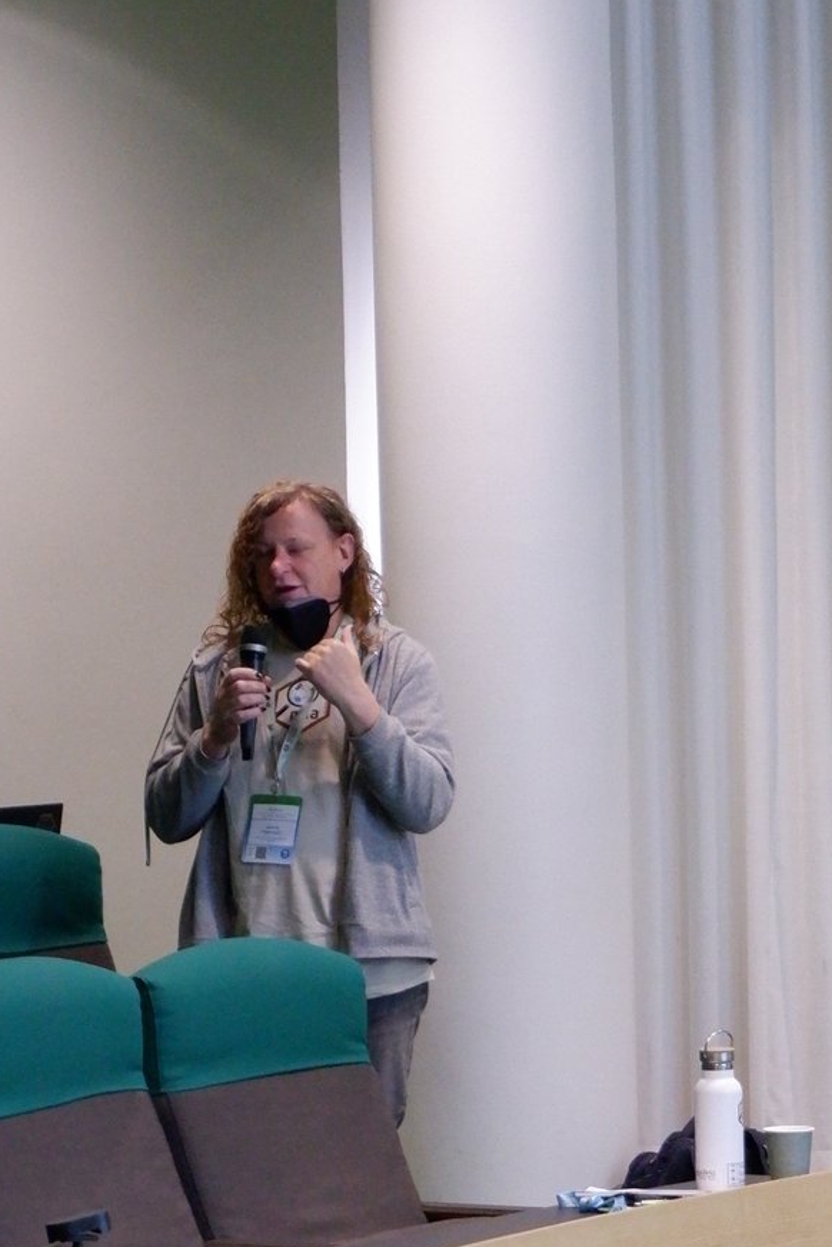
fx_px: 5403
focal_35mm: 156
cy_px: 761
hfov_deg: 8.8
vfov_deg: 13.2
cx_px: 112
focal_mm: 45
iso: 5000
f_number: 5.6
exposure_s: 1/80
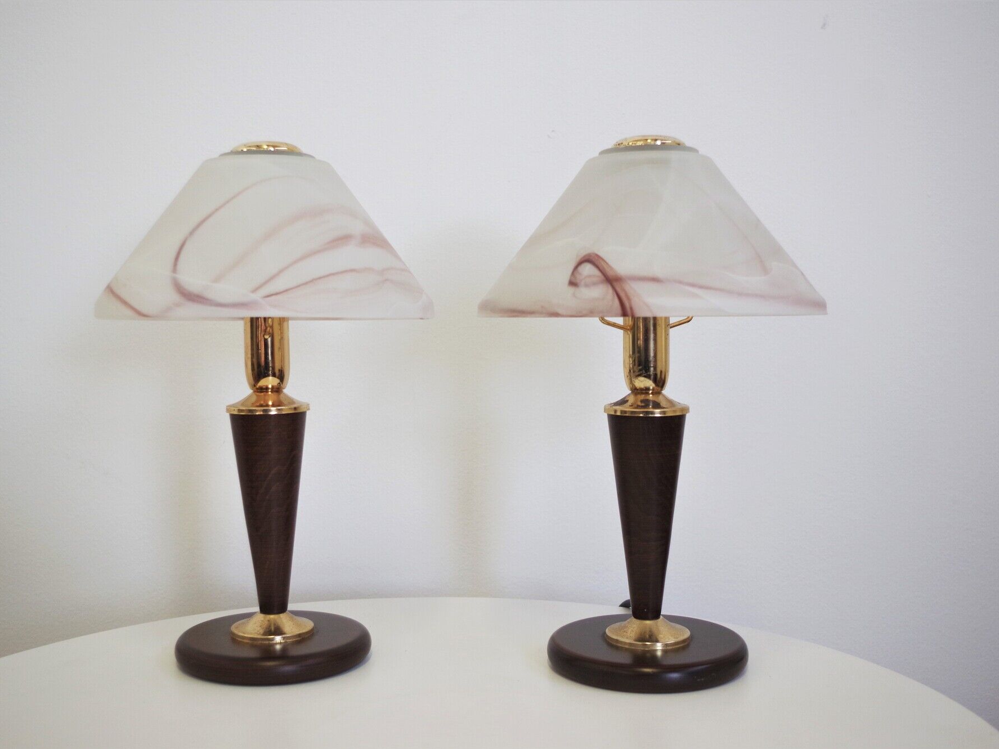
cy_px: 375
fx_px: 1125
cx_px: 463
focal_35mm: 39
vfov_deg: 36.8
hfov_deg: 47.8
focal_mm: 24.38
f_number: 4
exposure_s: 1/100
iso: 200
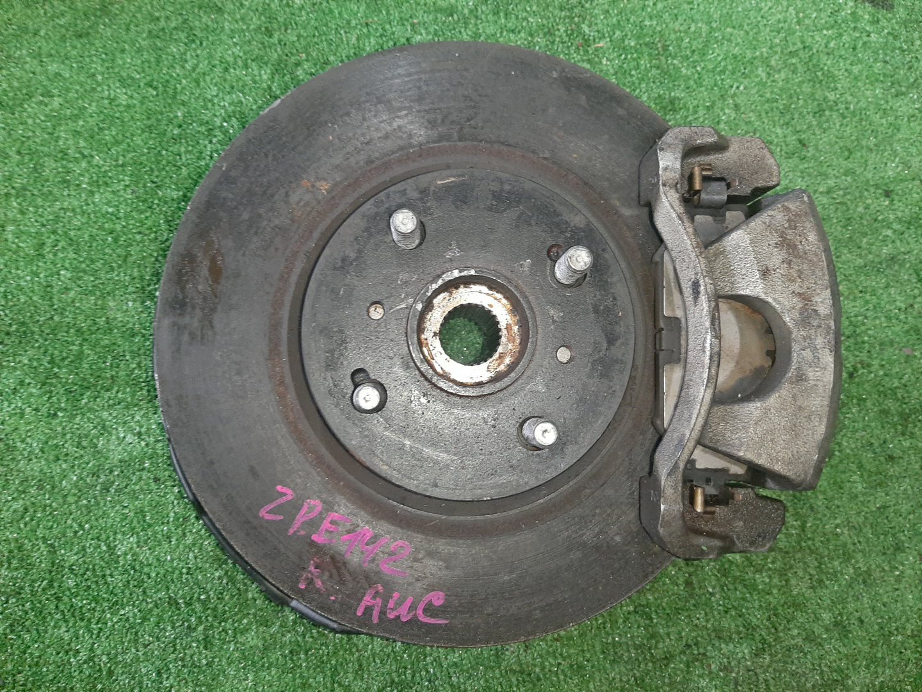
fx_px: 693
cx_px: 461
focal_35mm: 26
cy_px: 346
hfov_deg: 67.3
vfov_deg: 53.1
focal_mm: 3.93
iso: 197
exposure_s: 1/33
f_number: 1.7
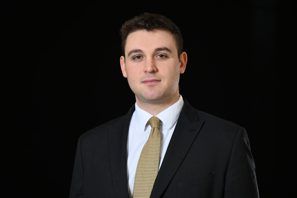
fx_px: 734
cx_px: 148
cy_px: 99
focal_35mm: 89
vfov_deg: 15.4
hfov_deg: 22.9
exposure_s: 1/100
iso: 125
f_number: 3.2
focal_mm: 89
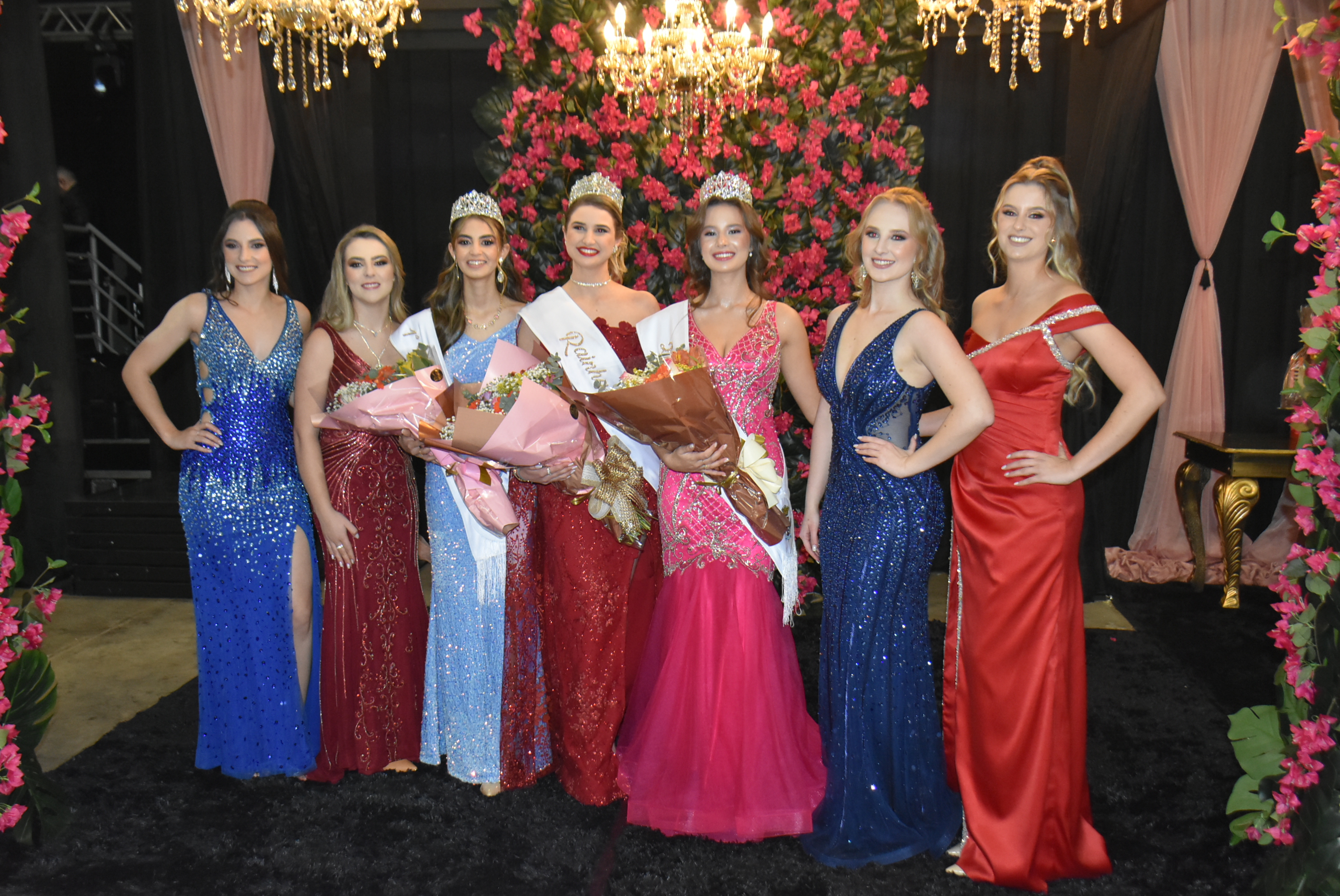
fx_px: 1229
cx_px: 670
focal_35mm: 33
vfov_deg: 40.0
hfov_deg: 57.2
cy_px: 448
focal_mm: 22
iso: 2200
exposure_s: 1/60
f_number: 3.5
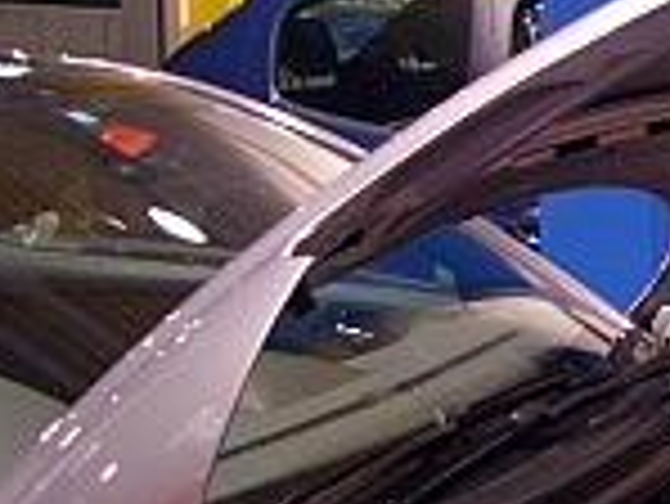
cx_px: 805
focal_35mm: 94
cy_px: 482
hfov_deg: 19.6
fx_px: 1821
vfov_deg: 15.5
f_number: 2.6
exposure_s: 1/8
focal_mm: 5.8
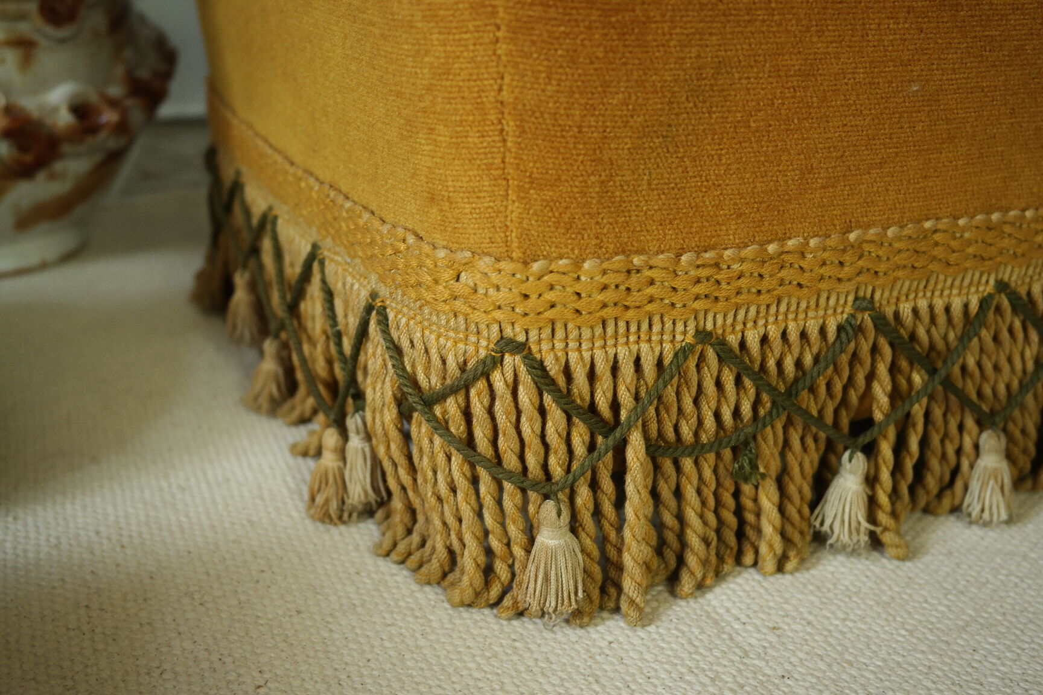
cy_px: 348
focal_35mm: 43
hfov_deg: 45.4
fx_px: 1246
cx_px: 522
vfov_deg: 31.2
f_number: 5.6
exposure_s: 1/30
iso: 400
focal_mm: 28
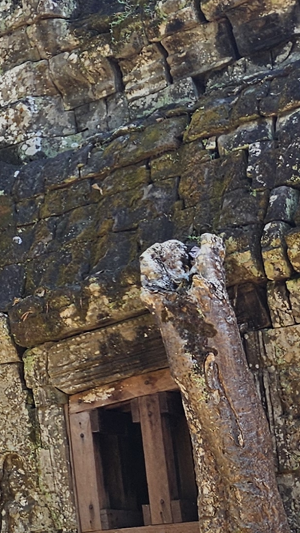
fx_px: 1300
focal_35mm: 92
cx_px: -447
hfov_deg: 10.9
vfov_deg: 23.1
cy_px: 354
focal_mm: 5.4
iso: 25
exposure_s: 1/274
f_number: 1.8
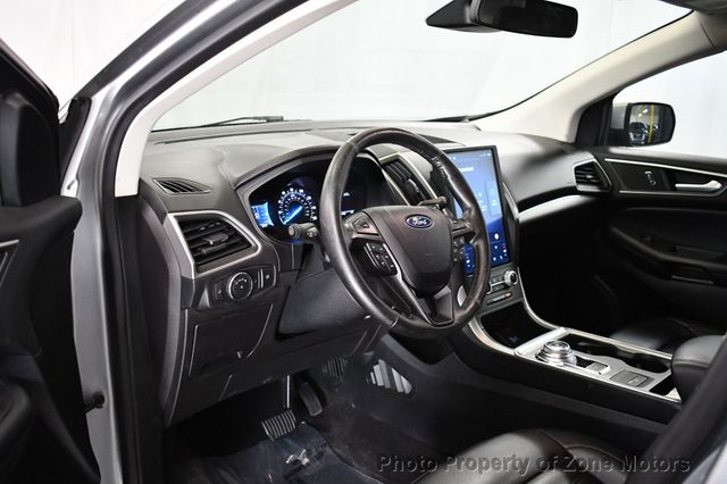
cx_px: 364
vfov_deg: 39.9
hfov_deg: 57.2
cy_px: 242
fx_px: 666
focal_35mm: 33
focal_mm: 22
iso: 3200
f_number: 3.8
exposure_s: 1/125
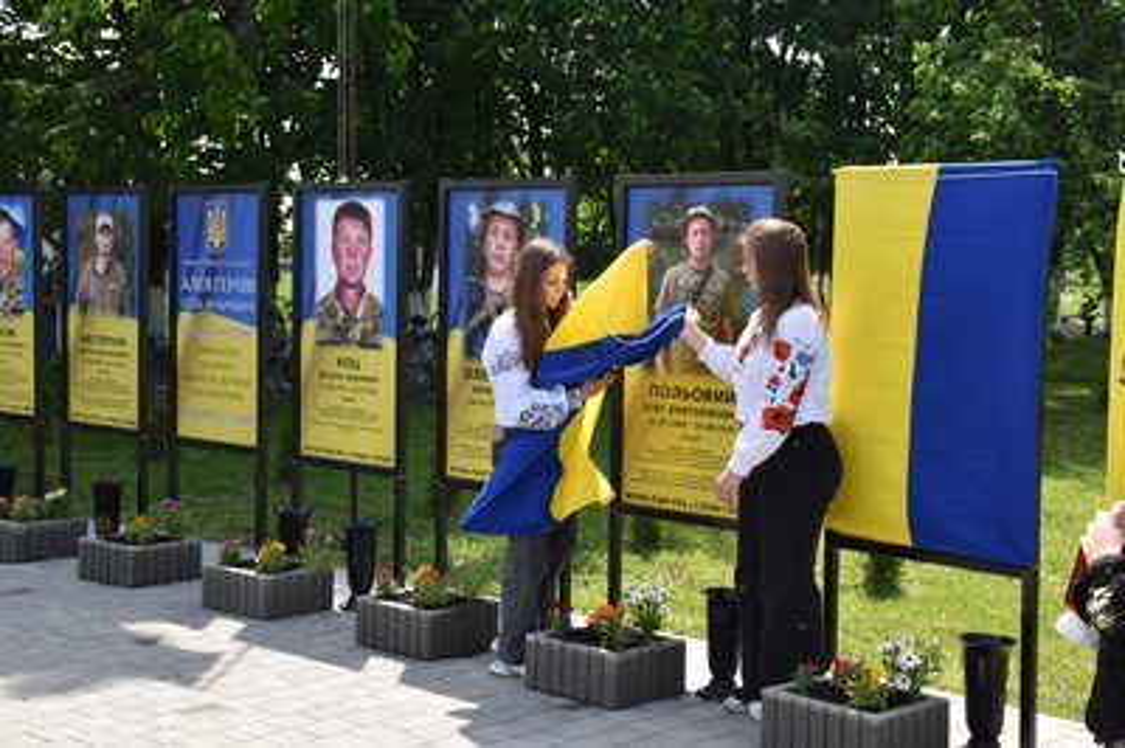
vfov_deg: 25.7
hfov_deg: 37.9
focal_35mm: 52
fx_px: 1639
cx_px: 562
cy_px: 374
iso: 250
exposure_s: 1/250
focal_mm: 35
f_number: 8
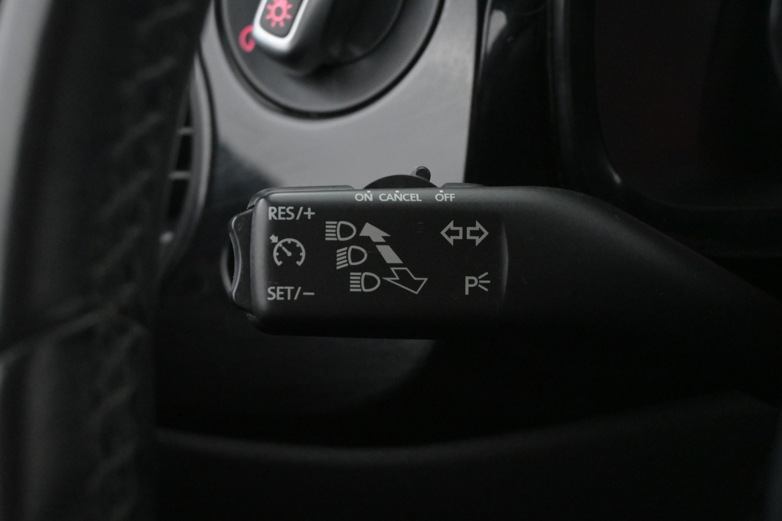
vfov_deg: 23.8
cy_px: 260
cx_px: 391
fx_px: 1238
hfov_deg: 35.1
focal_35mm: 57
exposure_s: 1/60
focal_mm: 38
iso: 8000
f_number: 5.6
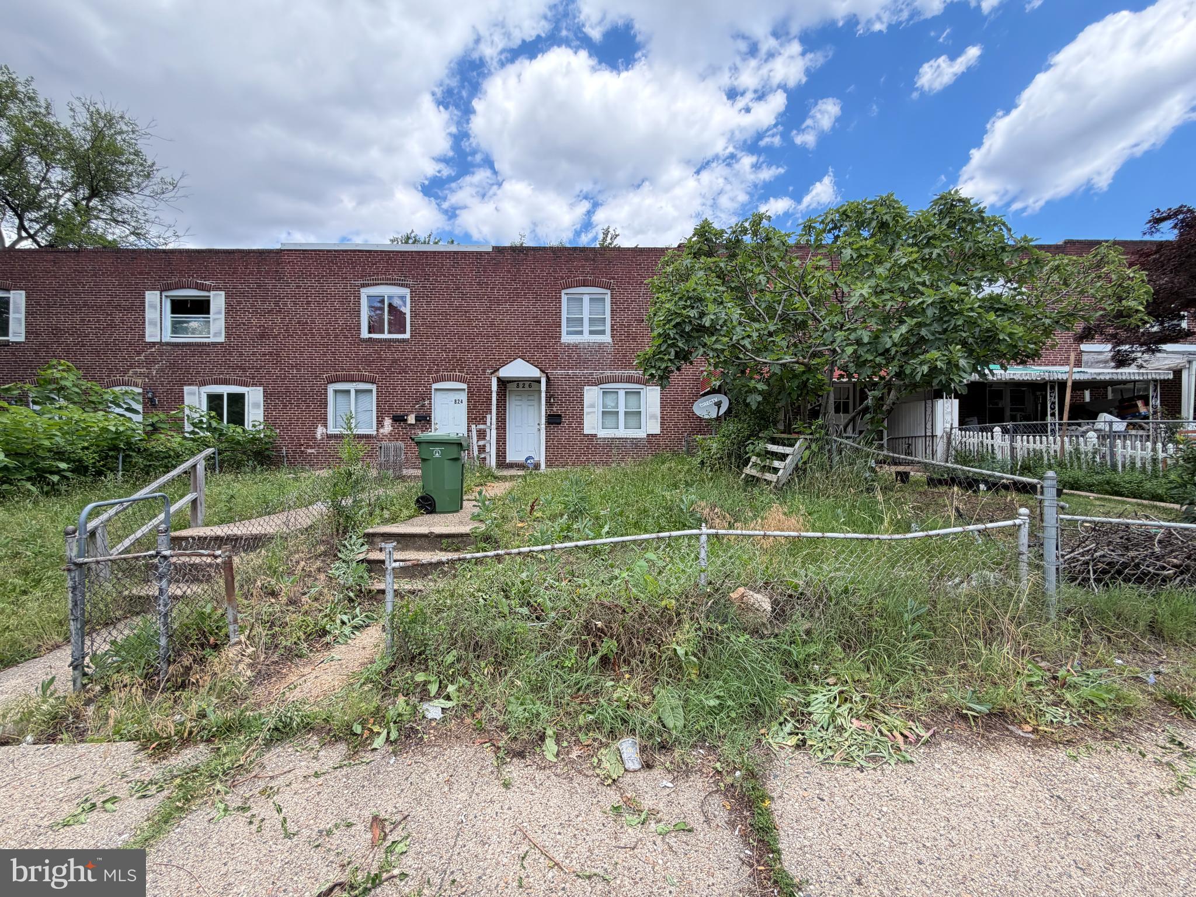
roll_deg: -0.1
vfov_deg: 85.7
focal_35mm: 14
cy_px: 448
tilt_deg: +0.0
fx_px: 484
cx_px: 598
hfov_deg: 102.1
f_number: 2.2
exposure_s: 1/319
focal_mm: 2.22
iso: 50
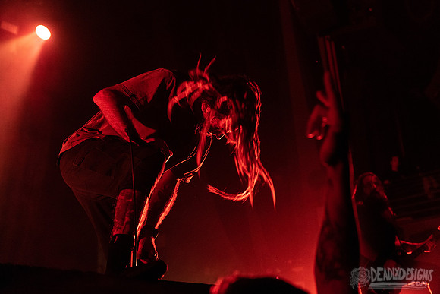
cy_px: 135
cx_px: 220
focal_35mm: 52
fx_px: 633
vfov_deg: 26.1
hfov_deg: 38.3
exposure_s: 1/320
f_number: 3.2
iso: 3200
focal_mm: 48
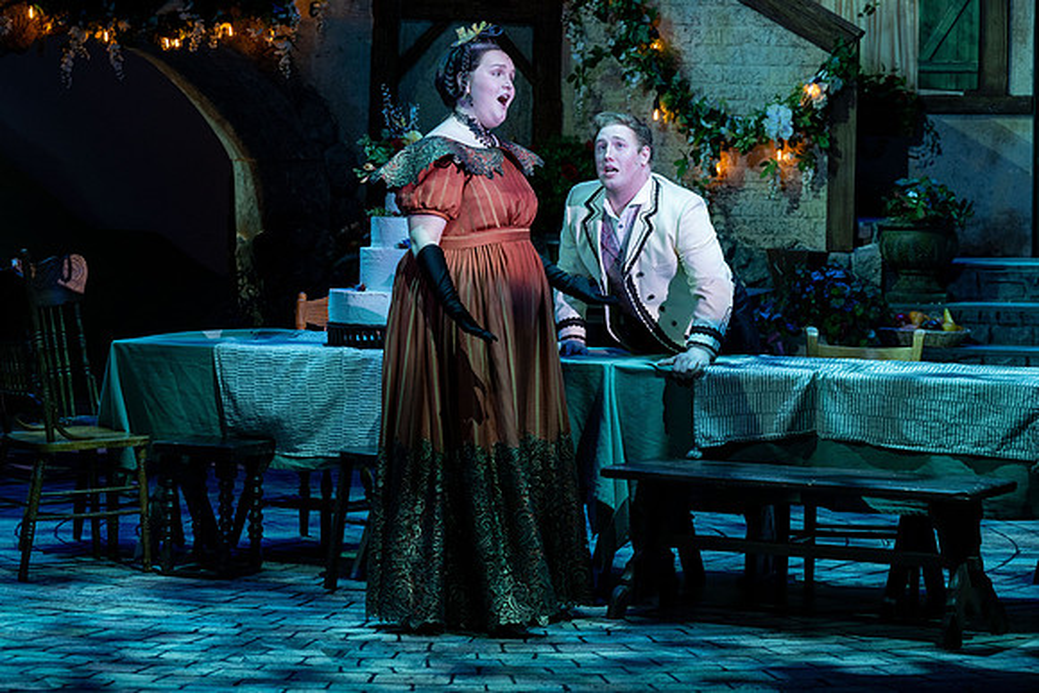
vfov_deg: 11.4
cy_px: 346
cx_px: 520
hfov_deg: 17.1
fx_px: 3464
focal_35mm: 120
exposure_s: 1/160
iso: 1000
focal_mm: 120
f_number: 5.6
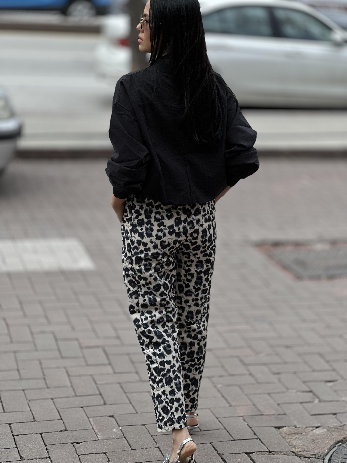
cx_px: 174
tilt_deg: -16.3
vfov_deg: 25.3
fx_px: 1029
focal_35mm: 77
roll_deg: +1.2
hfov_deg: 19.1
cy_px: 232
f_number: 2.8
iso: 32
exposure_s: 1/438
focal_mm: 9
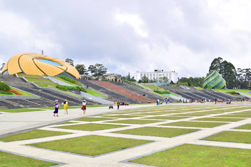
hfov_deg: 49.6
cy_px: 84
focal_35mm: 39
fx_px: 272
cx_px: 126
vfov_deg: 34.2
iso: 160
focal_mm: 26
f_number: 13
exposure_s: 1/160
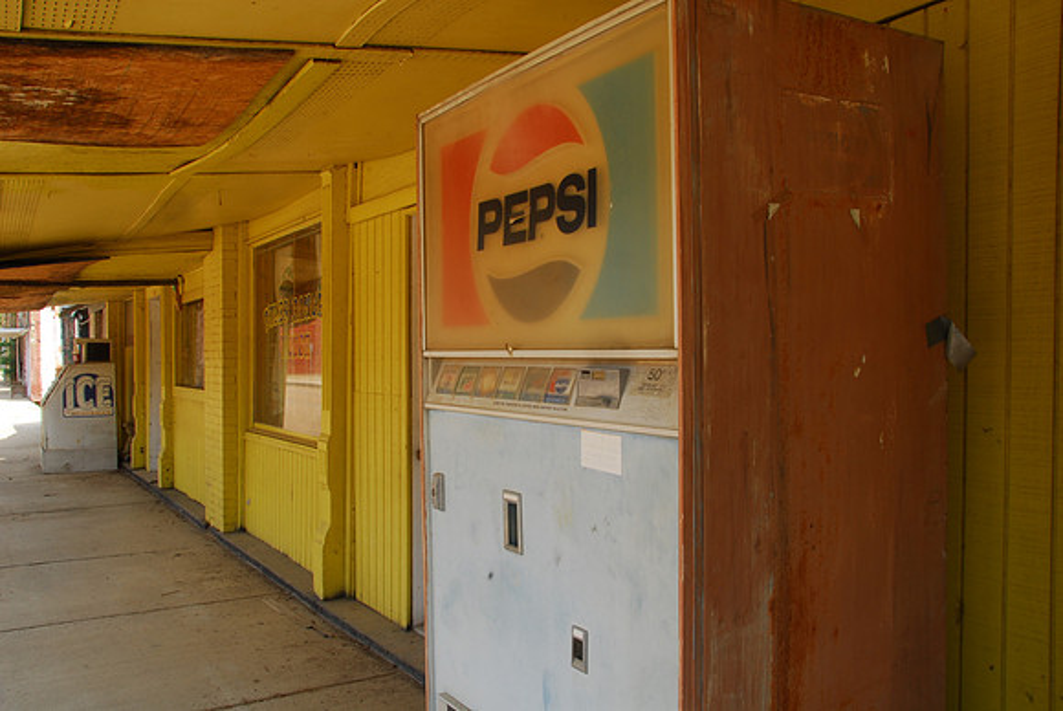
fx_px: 887
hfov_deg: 61.9
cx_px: 532
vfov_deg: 43.7
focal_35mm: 30
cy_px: 356
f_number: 22
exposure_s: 1/8
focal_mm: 20
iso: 100
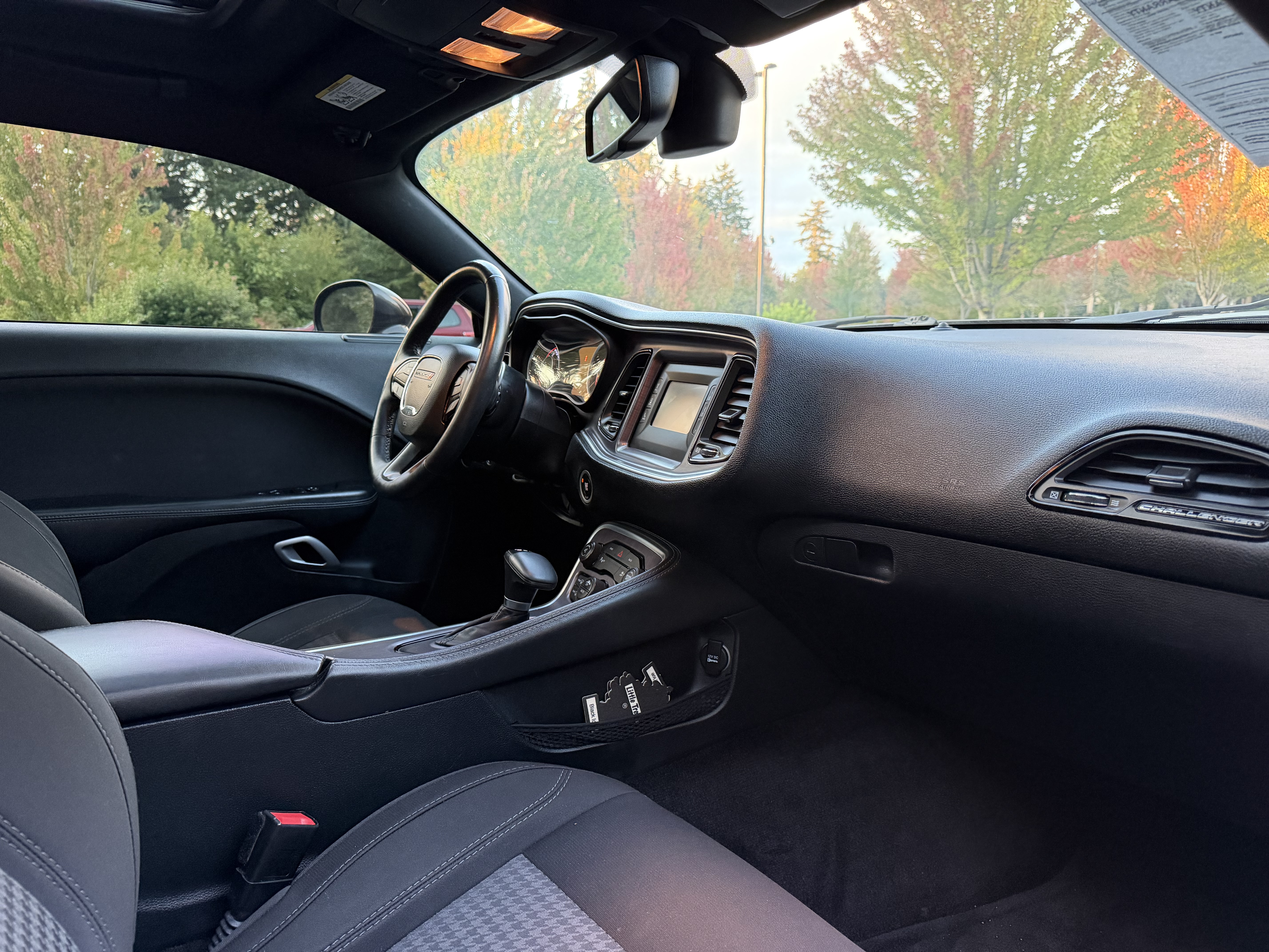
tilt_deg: -8.5
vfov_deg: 56.8
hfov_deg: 71.6
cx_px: 634
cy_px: 476
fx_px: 880
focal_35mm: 24
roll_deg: +0.8
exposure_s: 1/60
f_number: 1.78
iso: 500
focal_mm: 6.76
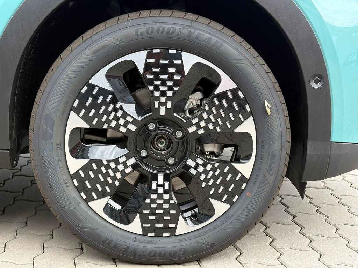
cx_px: 179
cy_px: 134
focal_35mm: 52
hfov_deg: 36.8
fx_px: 538
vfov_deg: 28.0
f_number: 1.6
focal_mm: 5.96
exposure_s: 1/586
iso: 50
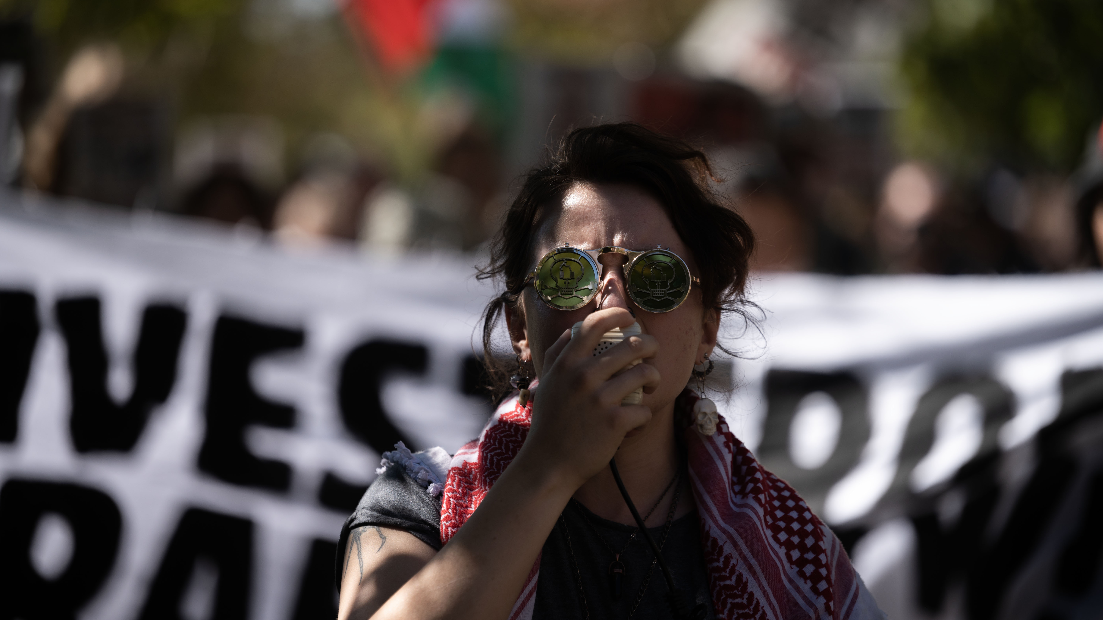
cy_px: 281
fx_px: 5235
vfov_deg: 6.8
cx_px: 551
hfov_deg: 12.0
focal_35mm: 179
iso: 100
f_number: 2.8
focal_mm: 170
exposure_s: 1/2000
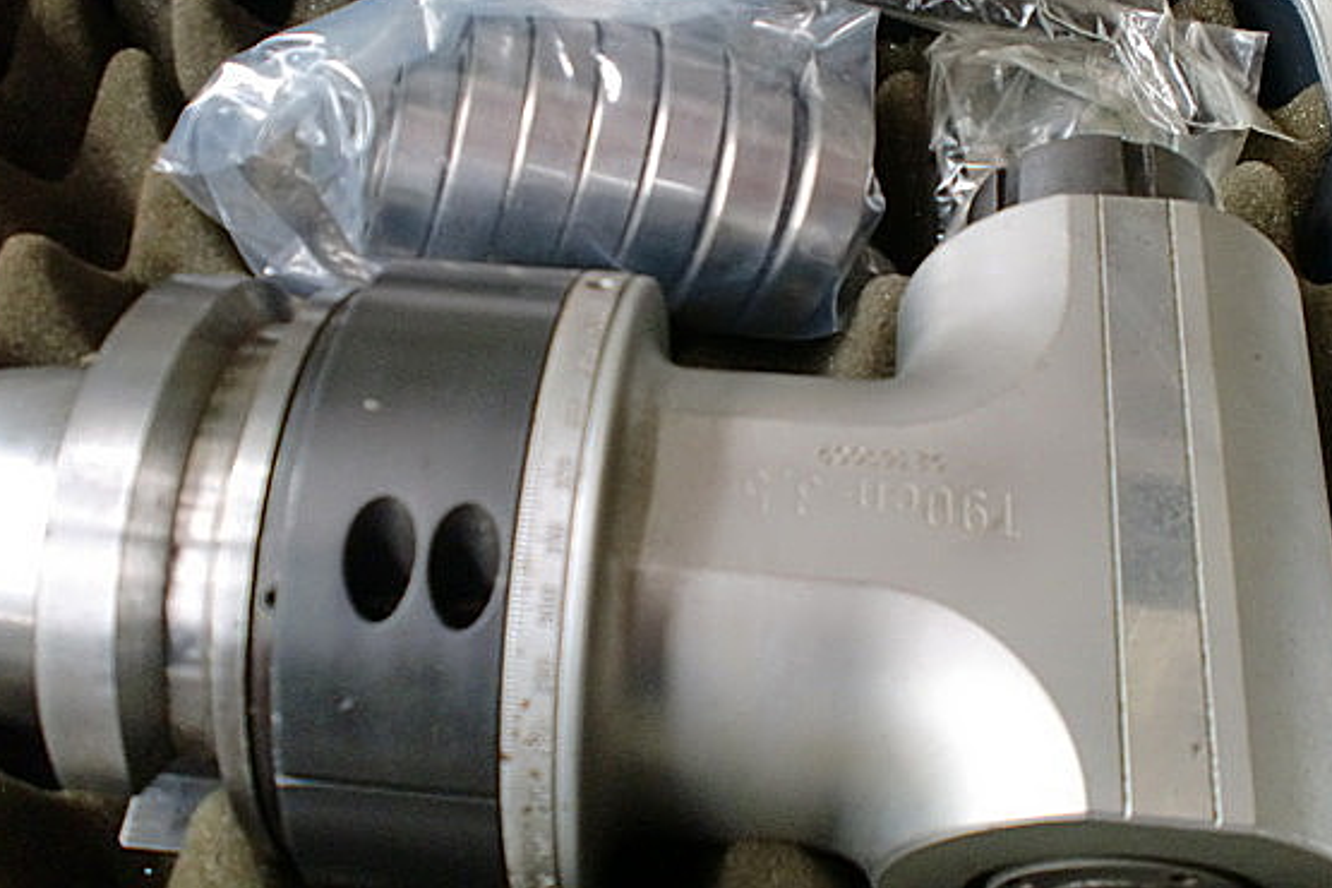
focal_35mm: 42
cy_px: 408
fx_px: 1554
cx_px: 698
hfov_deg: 46.4
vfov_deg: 31.9
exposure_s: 1/60
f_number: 3.1
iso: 200
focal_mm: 6.3
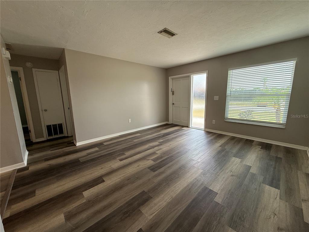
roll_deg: +1.5
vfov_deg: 85.7
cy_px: 116
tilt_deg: -9.7
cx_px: 154
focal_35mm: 14
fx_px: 125
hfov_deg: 102.1
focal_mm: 2.22
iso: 80
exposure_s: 1/99
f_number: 2.2
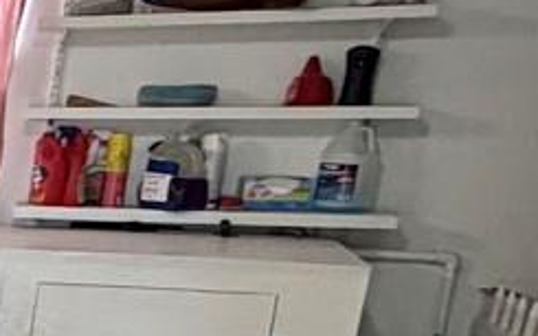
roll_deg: +0.9
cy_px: 446
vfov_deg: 13.0
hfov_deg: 13.9
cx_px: -797
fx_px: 1422
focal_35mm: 97
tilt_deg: -12.8
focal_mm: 2.22
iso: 320
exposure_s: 1/60
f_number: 2.2
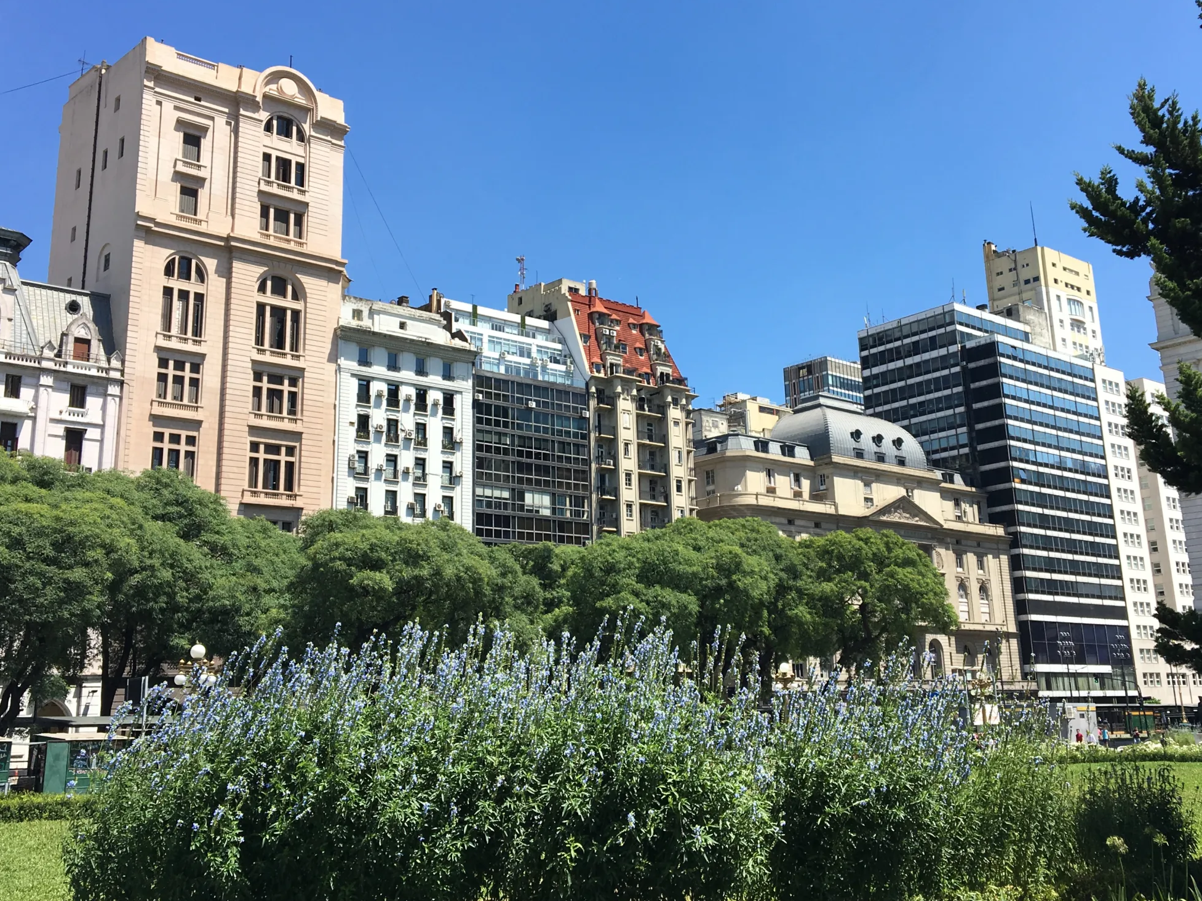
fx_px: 1319
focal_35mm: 38
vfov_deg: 37.6
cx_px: 659
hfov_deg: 48.9
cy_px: 367
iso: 25
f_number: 2.2
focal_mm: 4.15
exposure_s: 1/1399
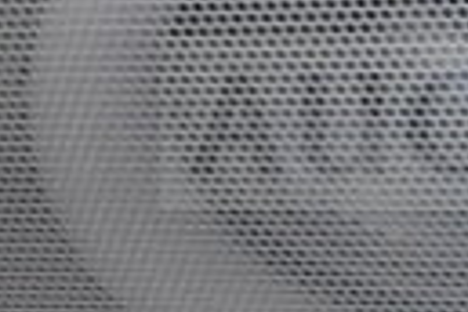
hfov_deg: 12.3
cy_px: -78
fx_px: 2124
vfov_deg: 8.3
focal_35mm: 163
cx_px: 566
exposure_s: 1/40
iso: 2800
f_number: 3.8
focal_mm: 23
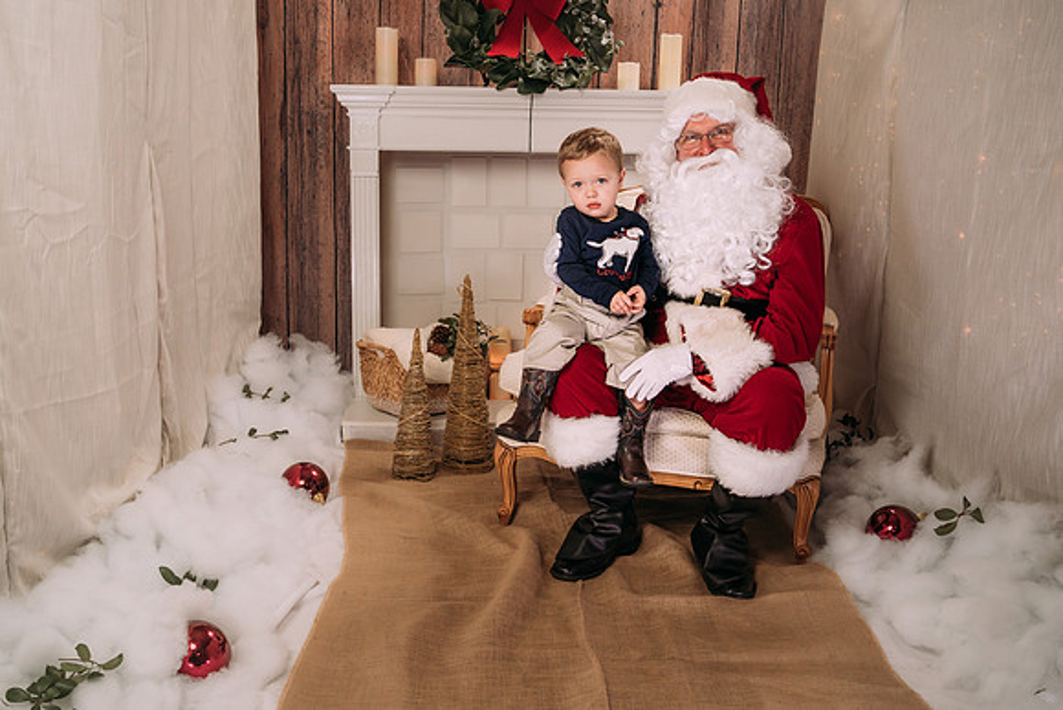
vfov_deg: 34.2
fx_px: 1153
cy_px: 350
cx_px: 503
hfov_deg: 49.5
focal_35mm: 39
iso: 200
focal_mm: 35
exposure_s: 1/125
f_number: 5.6
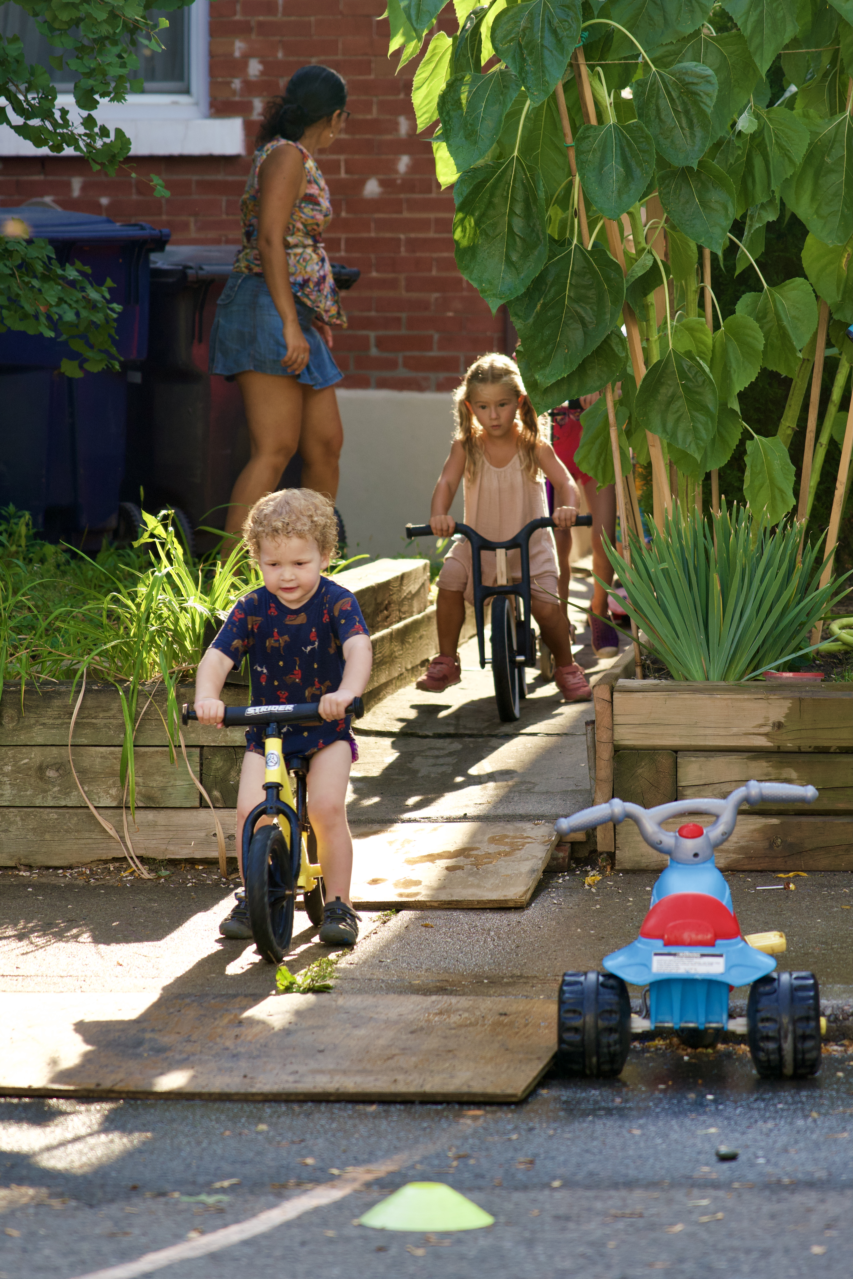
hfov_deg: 13.0
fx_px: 3731
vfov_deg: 19.5
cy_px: 640
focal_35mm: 105
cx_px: 426
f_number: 4
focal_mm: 105
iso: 400
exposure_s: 1/250
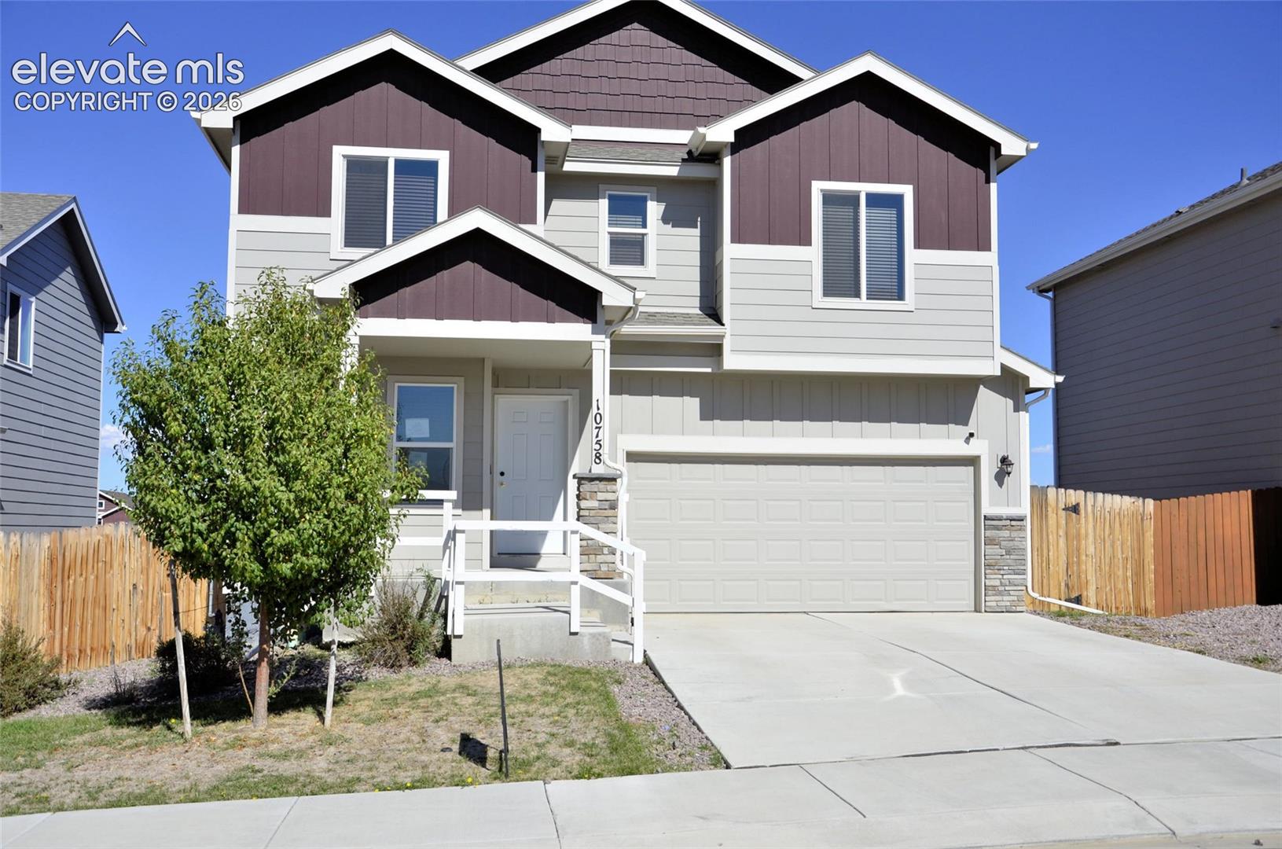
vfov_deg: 36.7
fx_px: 1279
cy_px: 424
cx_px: 641
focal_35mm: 36
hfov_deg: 53.2
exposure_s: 1/1000
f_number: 6.3
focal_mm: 24
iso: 200
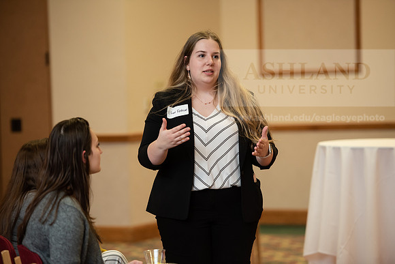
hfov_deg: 13.2
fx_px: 1701
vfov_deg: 8.9
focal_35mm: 155
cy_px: 132
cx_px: 198
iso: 1600
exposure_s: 1/200
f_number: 3.2
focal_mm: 155
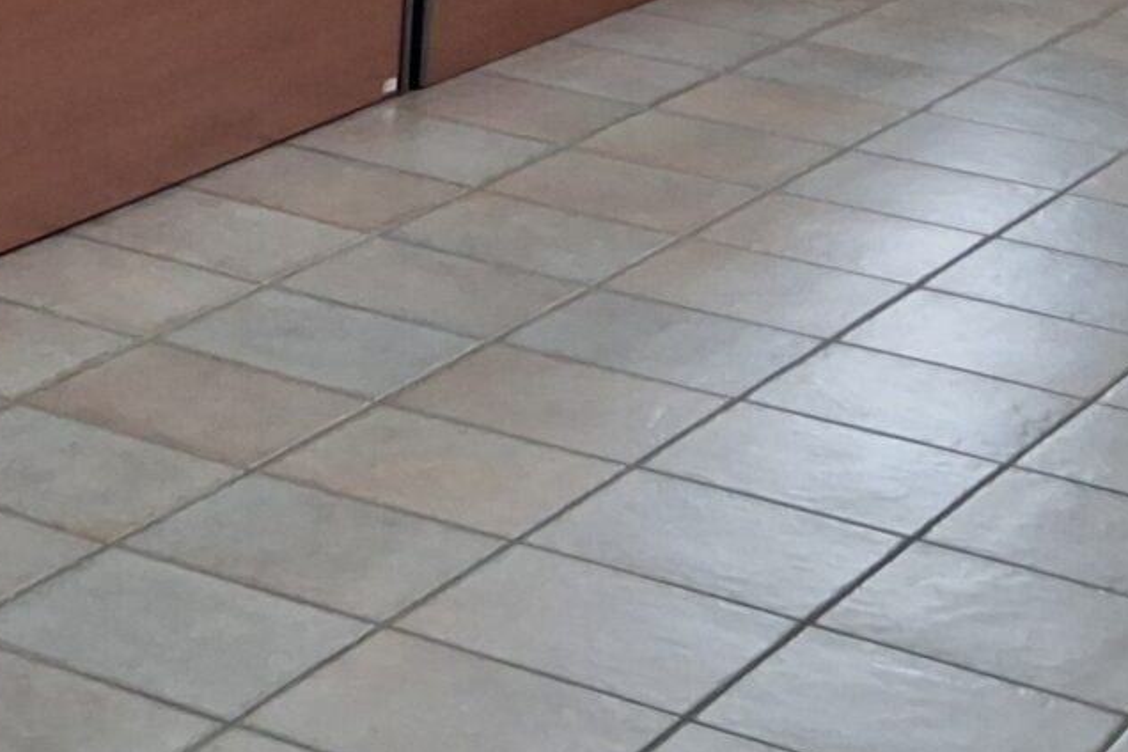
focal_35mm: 113
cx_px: -623
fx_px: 3540
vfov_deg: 11.4
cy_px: -518
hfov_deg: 16.3
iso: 200
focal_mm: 4
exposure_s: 1/100
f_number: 1.8
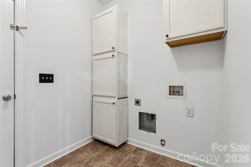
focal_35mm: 17
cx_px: 126
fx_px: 116
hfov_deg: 94.6
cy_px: 84
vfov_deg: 71.7
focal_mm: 16.6
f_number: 13
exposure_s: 1.3
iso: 200
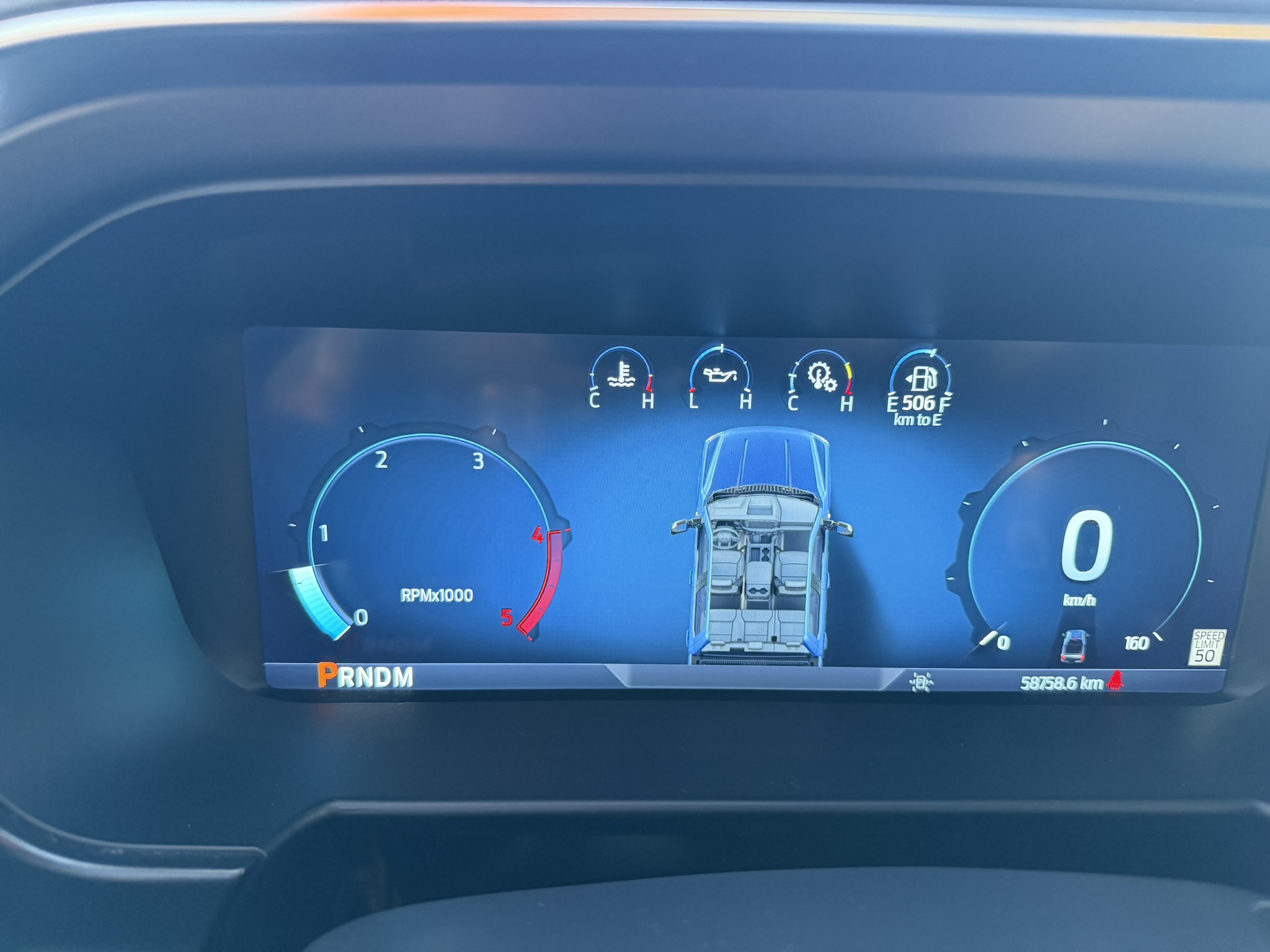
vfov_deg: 56.8
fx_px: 881
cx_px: 635
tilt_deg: -20.1
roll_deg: -1.0
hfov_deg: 71.6
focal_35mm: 24
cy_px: 476
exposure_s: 1/50
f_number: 1.78
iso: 320
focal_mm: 6.76
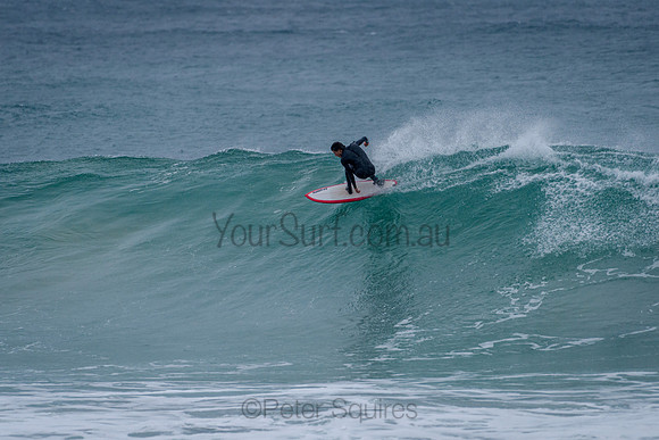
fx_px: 11215
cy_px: 220
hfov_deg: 3.4
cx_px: 330
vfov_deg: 2.2
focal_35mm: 613
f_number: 5.6
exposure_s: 1/2000
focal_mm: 500
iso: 500
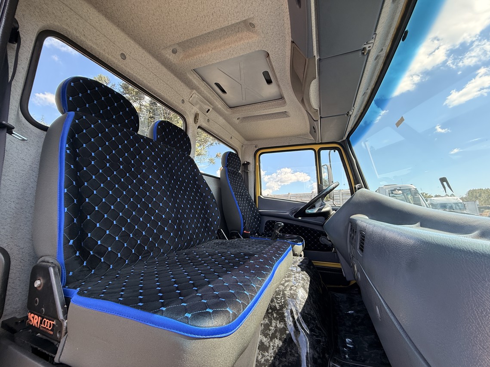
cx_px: 245
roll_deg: +1.7
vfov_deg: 85.7
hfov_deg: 102.1
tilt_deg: +8.5
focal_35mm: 14
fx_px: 198
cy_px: 184
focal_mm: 2.22
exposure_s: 1/249
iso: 64
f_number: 2.2
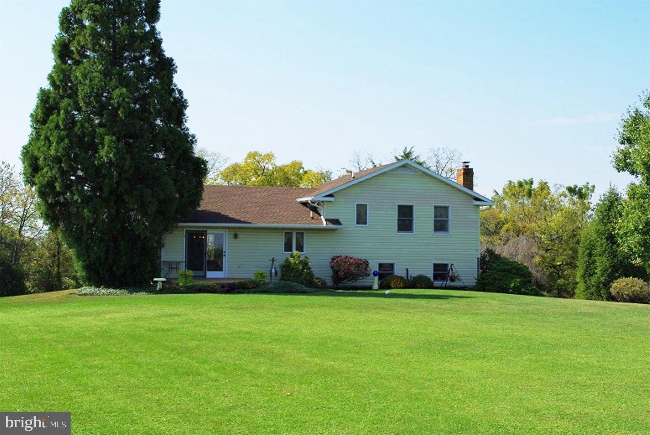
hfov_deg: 38.1
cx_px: 325
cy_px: 218
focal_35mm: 52
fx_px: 940
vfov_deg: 26.1
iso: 100
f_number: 8
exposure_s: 1/180
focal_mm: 35
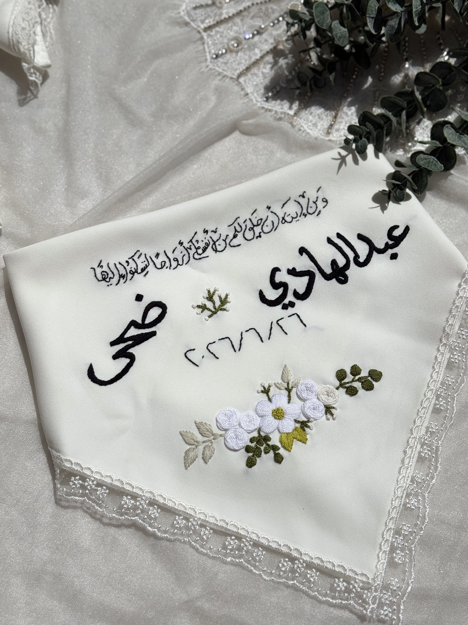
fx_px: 865
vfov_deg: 39.7
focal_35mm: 48
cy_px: 312
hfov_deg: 30.3
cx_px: 234
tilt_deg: -65.8
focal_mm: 6.76
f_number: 1.78
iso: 64
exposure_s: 1/50000
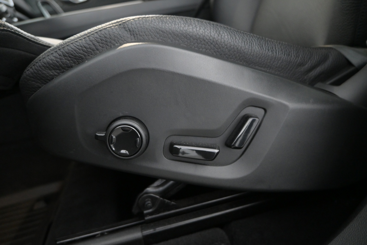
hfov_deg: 73.7
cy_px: 122
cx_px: 184
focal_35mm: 24
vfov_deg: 53.1
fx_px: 245
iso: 2800
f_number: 3.5
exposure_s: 1/25
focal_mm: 16
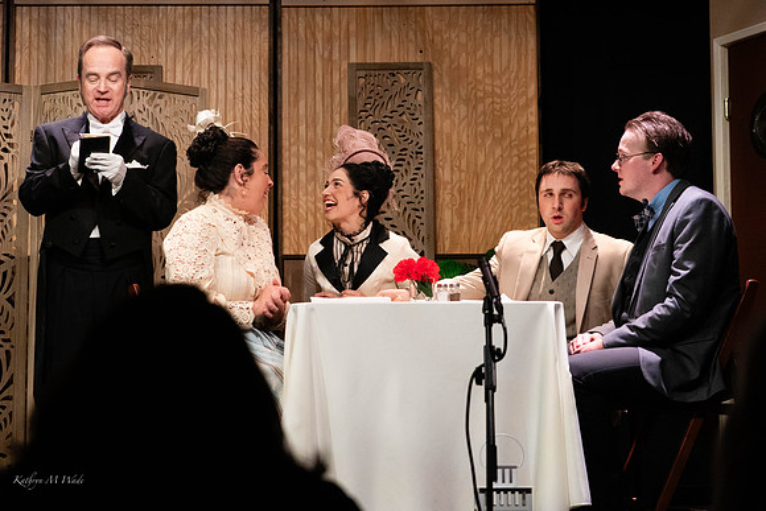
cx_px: 363
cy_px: 233
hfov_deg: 27.9
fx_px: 1539
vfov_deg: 18.9
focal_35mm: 72
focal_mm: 59
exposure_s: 1/400
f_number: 5
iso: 4000
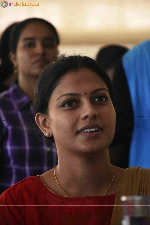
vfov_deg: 9.8
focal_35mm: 210
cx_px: 75
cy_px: 112
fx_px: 1312
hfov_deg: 6.5
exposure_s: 1/100
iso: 2500
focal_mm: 140
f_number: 5.6
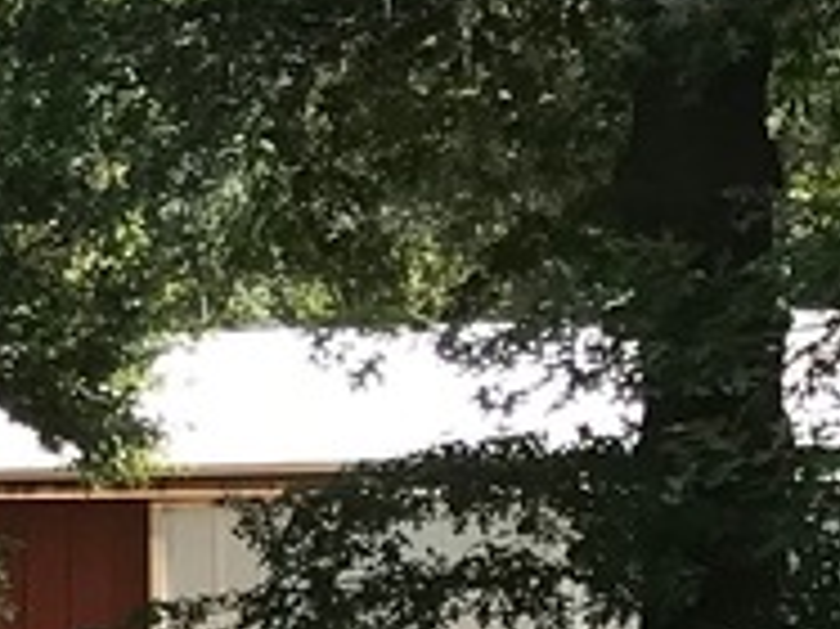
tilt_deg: -0.3
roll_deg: -0.4
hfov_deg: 8.0
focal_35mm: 216
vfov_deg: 6.8
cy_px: 777
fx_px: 5238
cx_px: -1577
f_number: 1.8
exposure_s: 1/420
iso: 20
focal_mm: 3.99
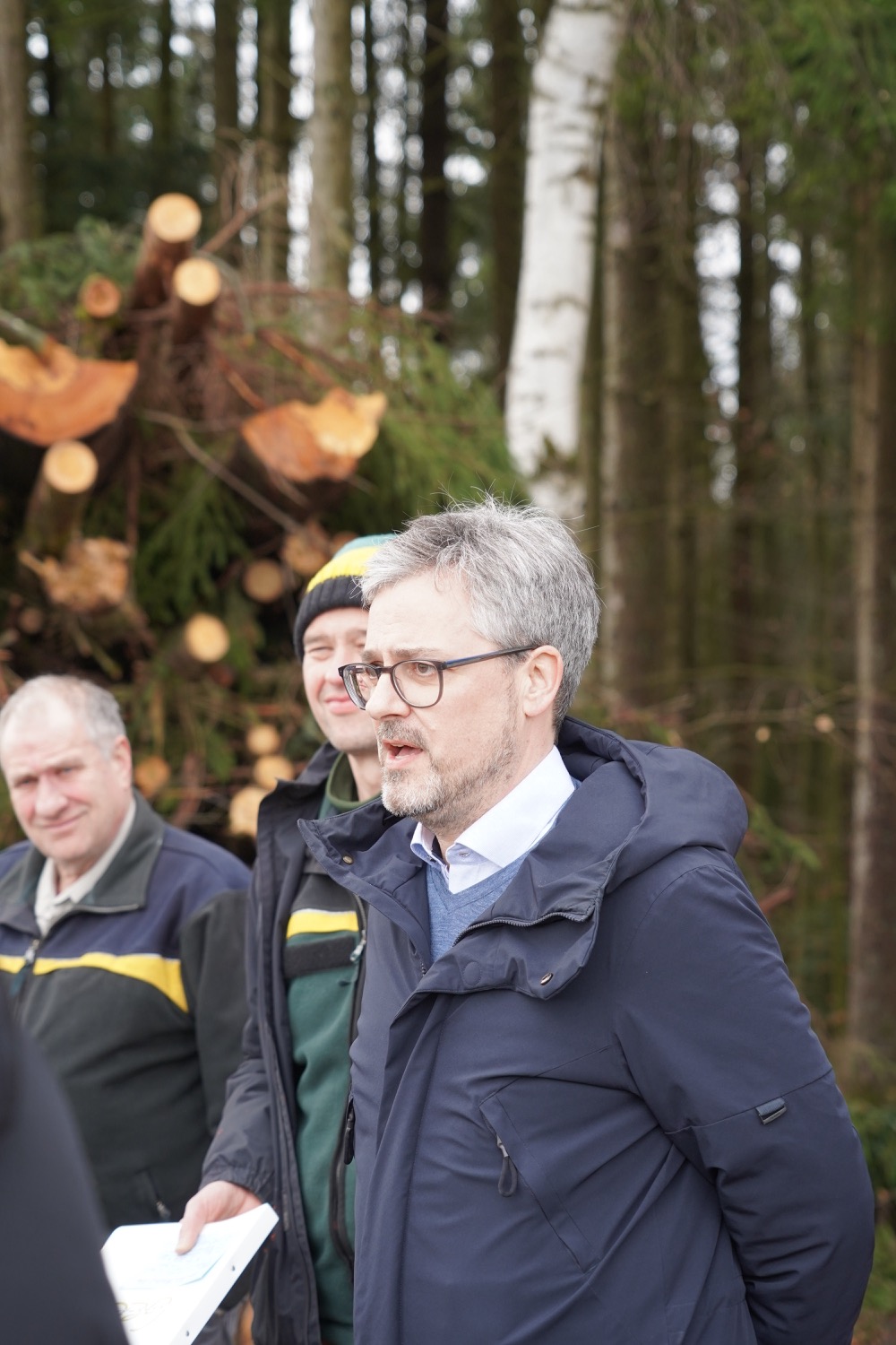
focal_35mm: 106
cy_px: 672
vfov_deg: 19.3
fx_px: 3957
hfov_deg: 12.9
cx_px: 448
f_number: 6.3
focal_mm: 106
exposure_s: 1/160
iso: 500
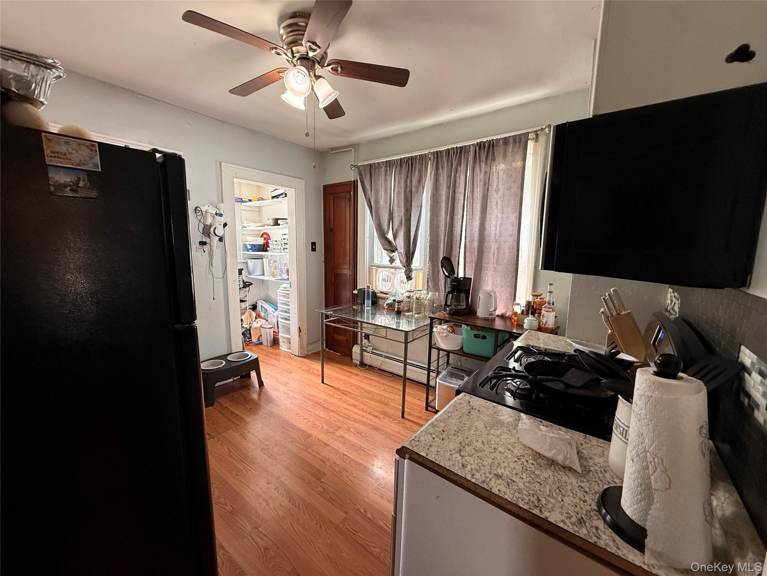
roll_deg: -1.2
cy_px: 288
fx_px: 310
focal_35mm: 14
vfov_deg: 85.7
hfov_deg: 102.1
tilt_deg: -8.3
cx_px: 384
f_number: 2.2
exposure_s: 1/60
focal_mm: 2.22
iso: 200
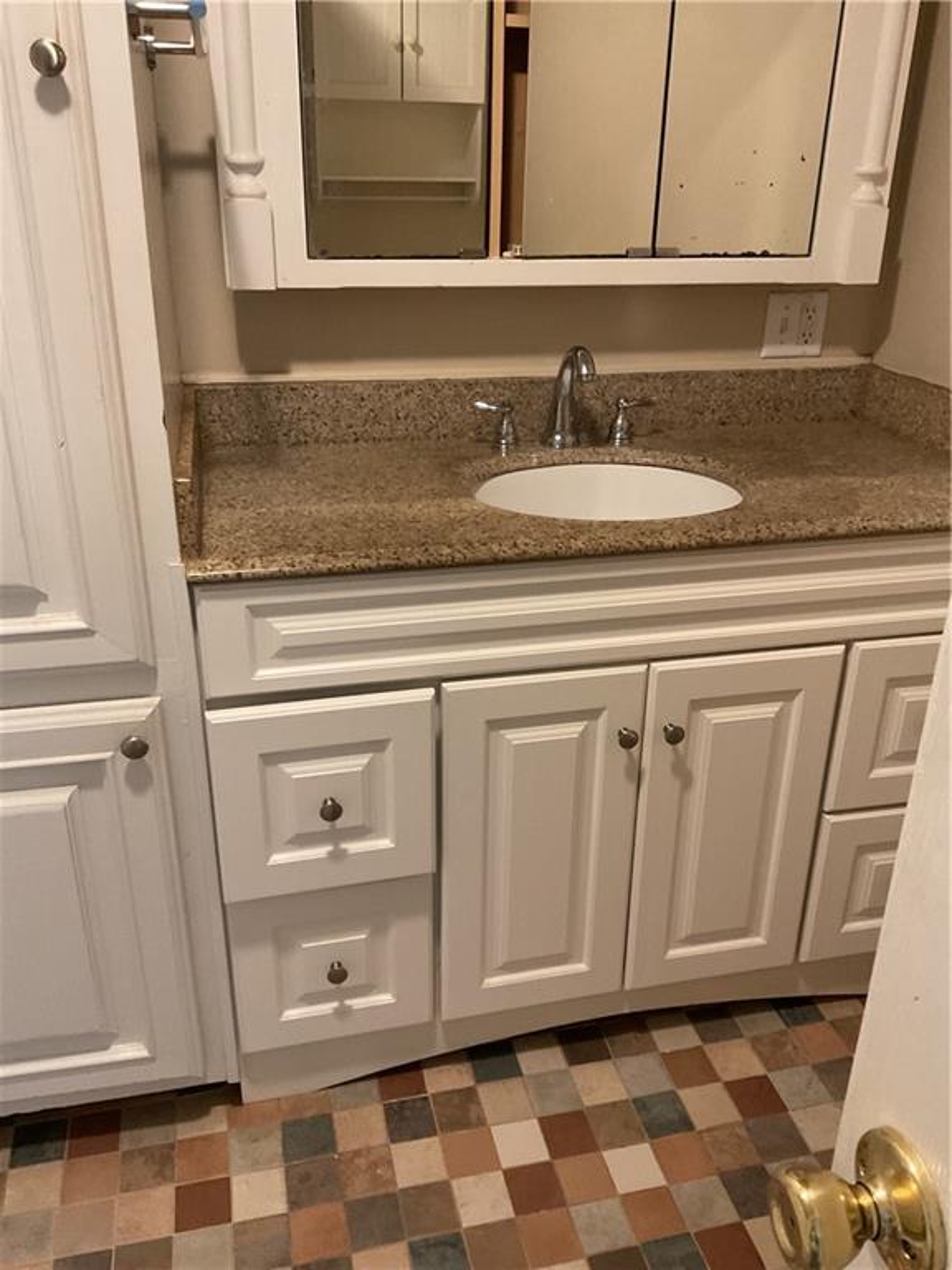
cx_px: 476
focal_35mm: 29
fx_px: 1063
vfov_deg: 61.7
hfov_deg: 48.2
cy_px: 635
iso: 200
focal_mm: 3
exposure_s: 1/33
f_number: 1.8
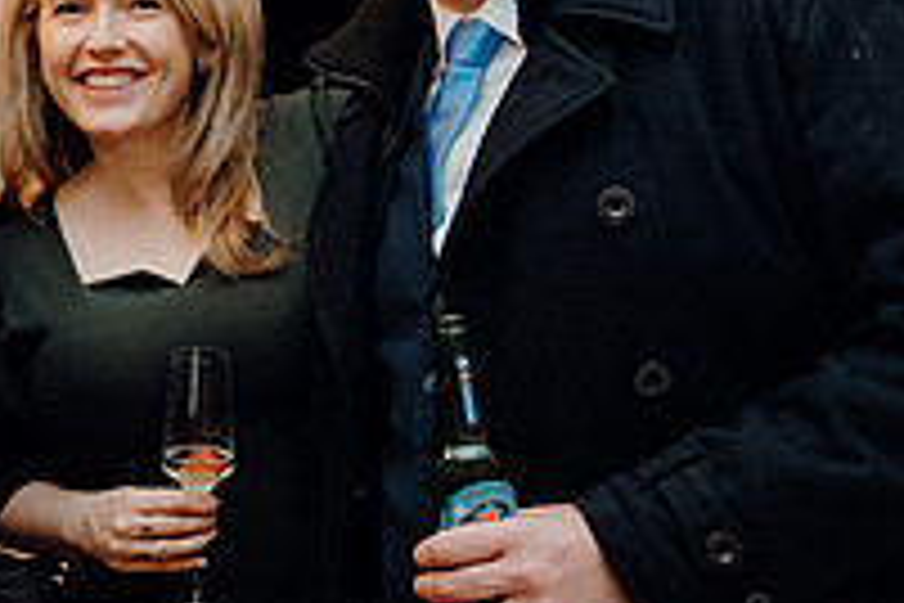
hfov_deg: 26.5
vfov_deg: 18.9
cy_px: 317
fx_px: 1808
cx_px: -4
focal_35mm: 72
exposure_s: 1/160
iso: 2500
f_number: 3.5
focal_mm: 25
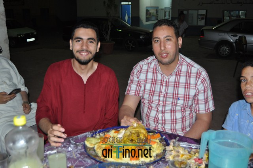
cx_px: 126
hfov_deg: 49.6
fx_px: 274
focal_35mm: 39
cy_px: 84
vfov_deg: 34.1
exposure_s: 1/60
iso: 800
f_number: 4
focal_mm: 26
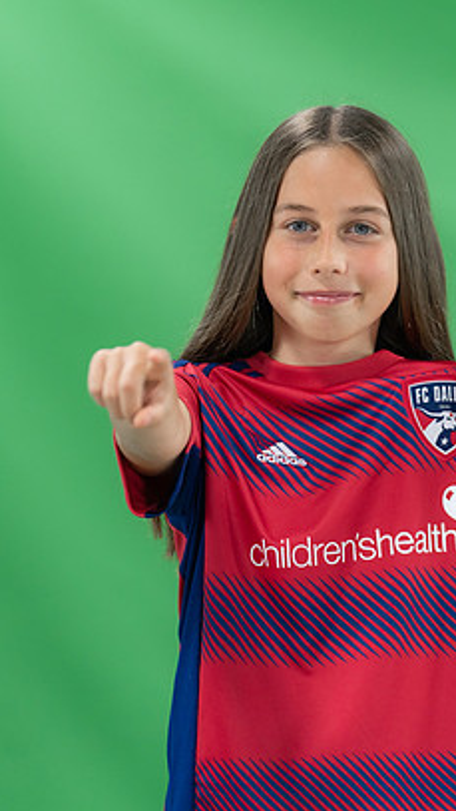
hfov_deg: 4.1
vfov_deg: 7.3
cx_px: 400
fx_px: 6318
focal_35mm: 294
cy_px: 374
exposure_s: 1/250
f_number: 2.8
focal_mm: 173
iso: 1000
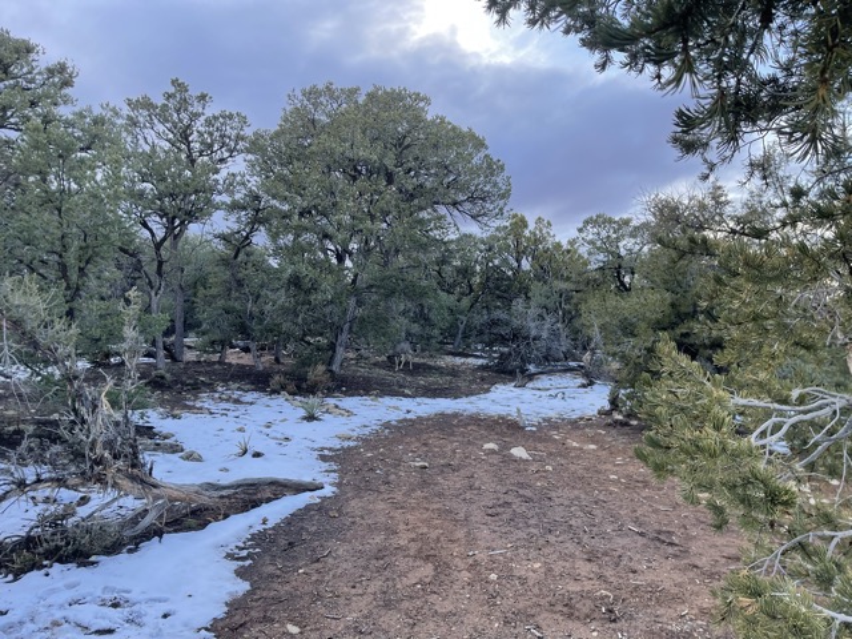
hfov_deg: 69.4
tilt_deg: -0.5
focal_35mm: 25
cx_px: 426
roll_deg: +1.0
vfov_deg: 54.9
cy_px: 320
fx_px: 615
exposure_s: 1/470
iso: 32
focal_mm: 5.1
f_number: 1.6
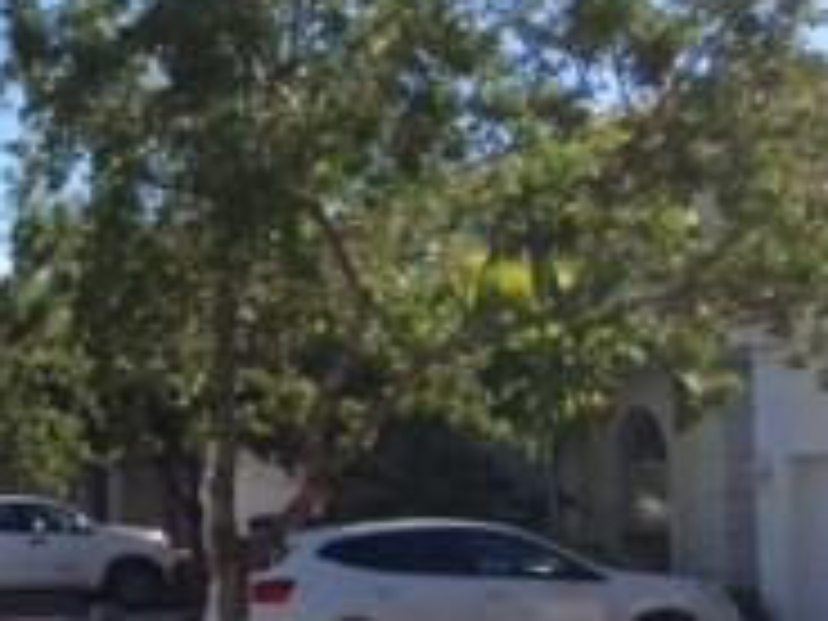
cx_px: -594
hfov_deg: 16.7
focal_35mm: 101
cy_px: 369
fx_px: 2416
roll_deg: +0.8
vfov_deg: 14.6
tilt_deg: +2.9
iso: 32
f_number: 2.2
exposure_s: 1/2564
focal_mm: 4.15
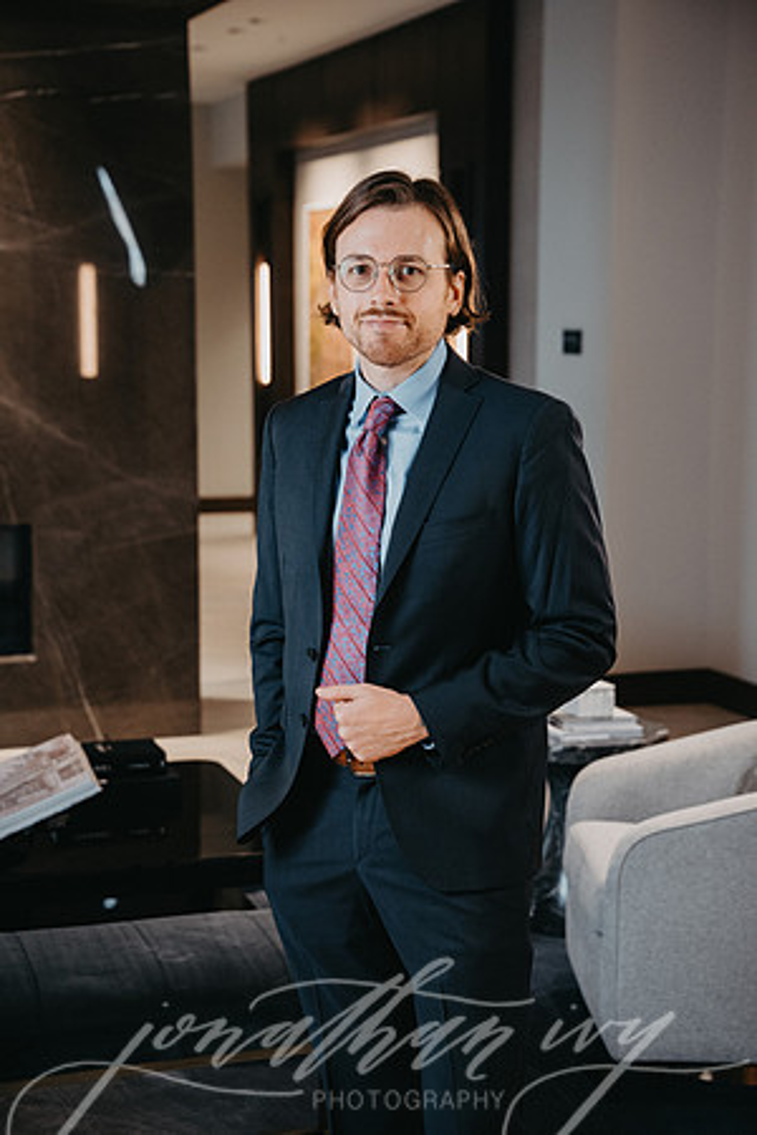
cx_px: 378
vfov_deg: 28.8
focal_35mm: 70
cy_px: 568
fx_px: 2208
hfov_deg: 19.5
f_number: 4.5
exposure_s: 1/125
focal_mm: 70
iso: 2000
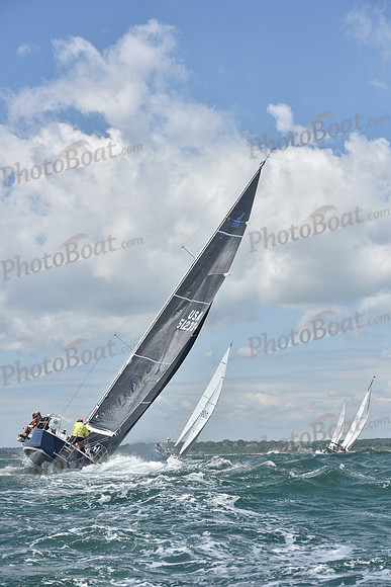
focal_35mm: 70
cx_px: 196
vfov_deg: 28.8
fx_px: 1140
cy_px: 294
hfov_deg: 19.5
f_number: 8
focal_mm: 70
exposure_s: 1/1250
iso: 250
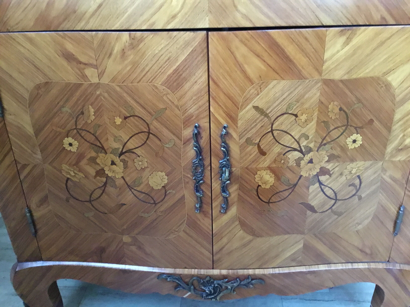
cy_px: 154
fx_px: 367
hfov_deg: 58.4
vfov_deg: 45.4
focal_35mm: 31
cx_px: 205
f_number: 2.4
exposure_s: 1/17
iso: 640
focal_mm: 3.3
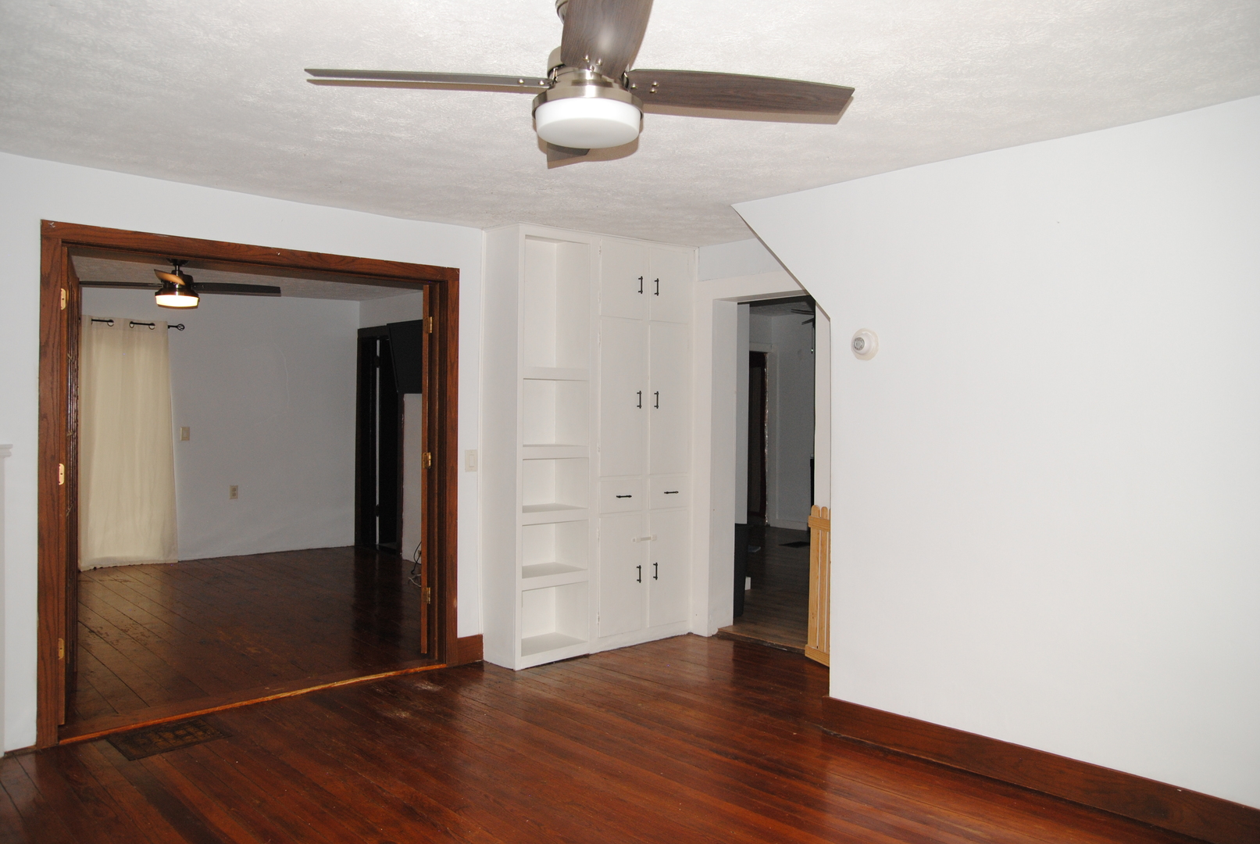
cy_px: 422
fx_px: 1682
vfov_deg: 28.2
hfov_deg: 41.1
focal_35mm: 48
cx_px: 630
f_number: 4.5
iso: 400
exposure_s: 1/200
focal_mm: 32
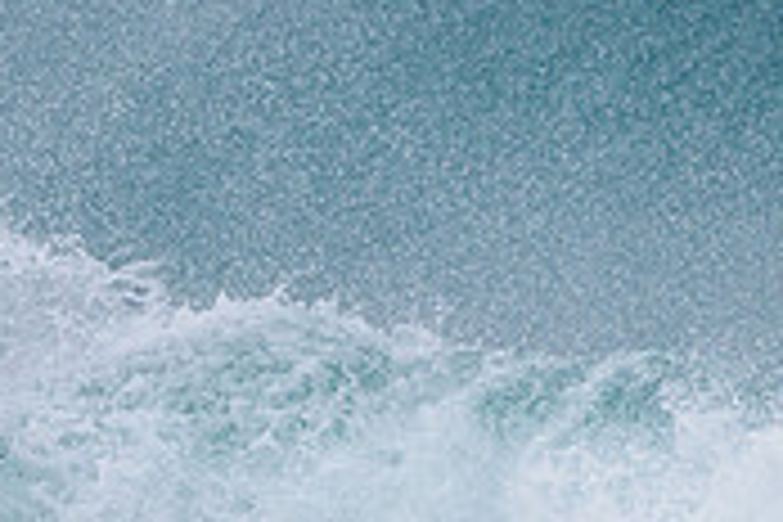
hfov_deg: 1.0
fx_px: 44432
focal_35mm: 2043
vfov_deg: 0.7
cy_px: 673
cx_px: -162
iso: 1000
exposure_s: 1/2000
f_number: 5.6
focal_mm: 500
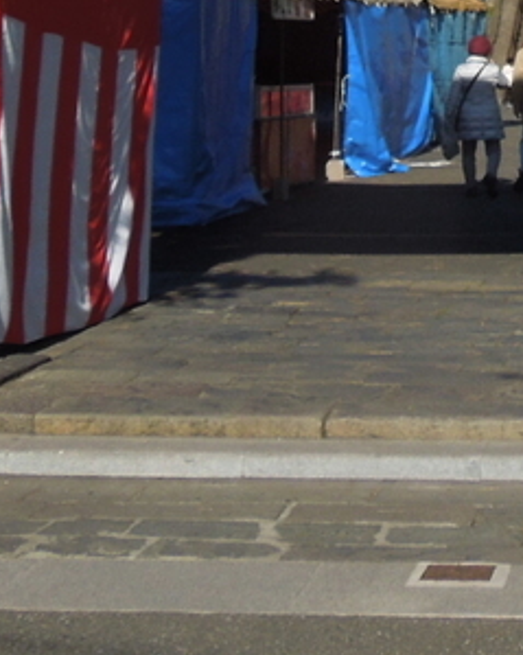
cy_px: -217
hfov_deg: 15.1
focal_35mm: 98
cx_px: 648
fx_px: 1897
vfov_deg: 18.1
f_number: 6.6
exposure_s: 1/400
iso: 100
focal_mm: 4.5
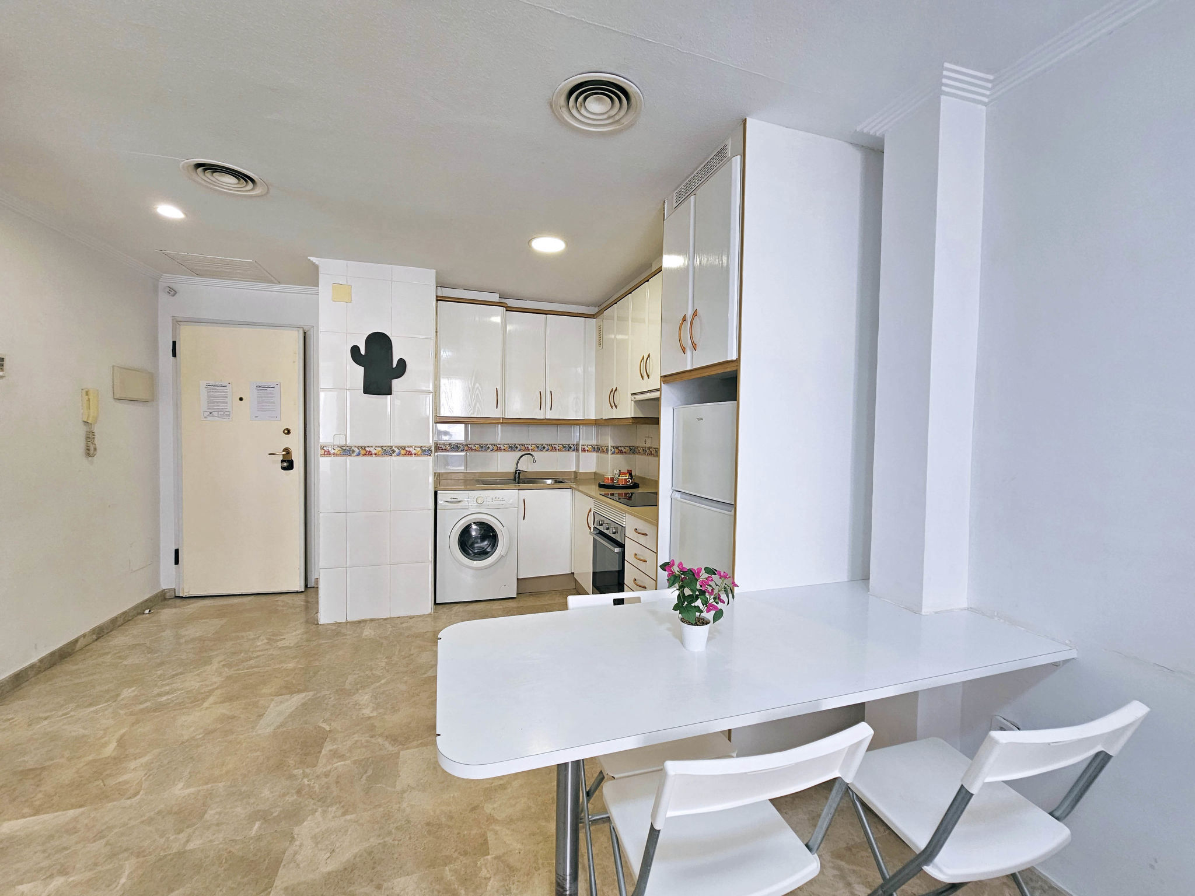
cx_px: 598
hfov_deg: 106.2
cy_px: 448
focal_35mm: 13
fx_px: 449
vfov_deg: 89.9
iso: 125
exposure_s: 1/50
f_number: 2.2
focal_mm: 2.2
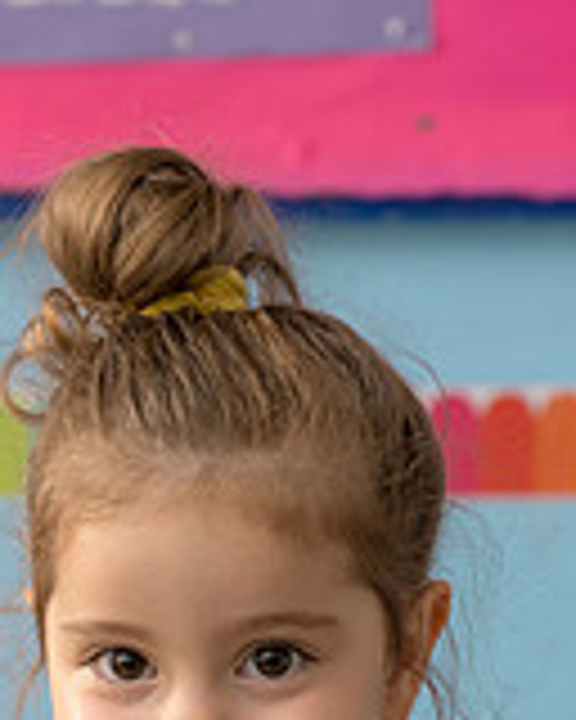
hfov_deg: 9.1
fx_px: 3601
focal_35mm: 169
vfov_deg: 11.1
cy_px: 1004
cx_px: 112
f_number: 5.6
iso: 1600
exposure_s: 1/160
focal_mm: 64
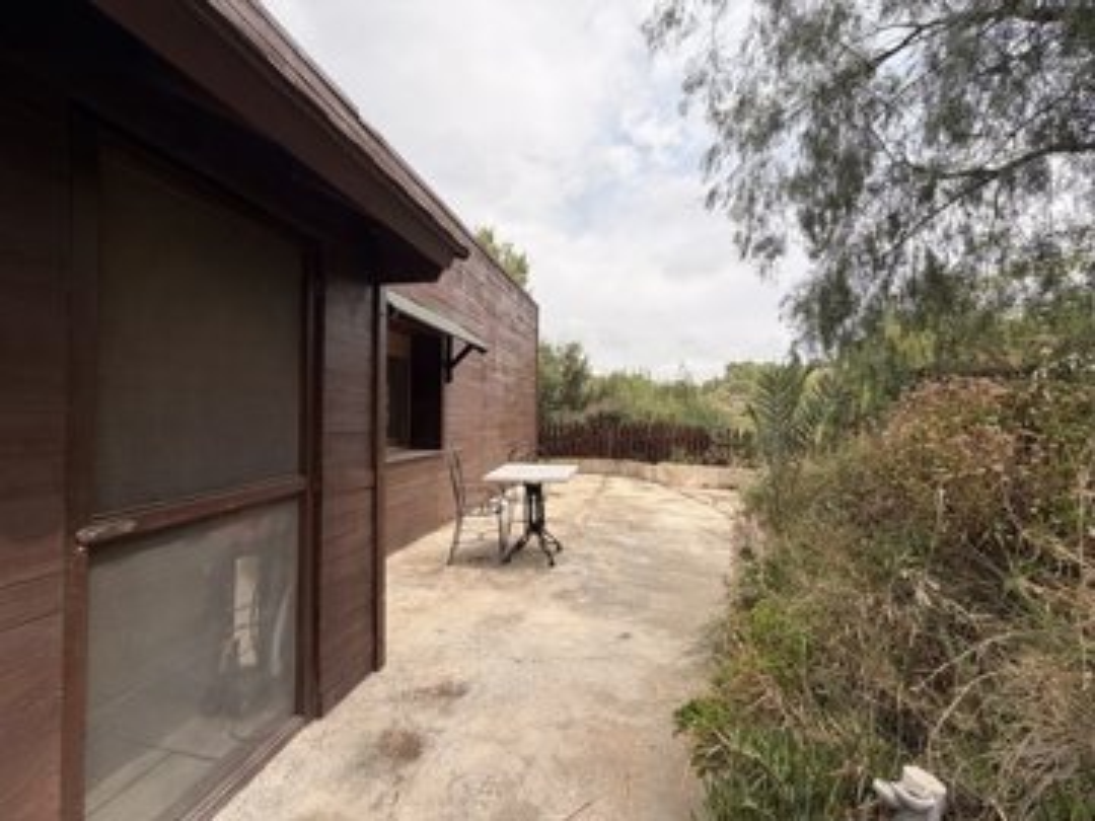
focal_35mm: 14
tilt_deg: +2.4
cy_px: 410
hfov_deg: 102.1
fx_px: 443
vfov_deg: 85.7
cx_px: 548
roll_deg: -0.1
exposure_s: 1/770
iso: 25
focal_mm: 2.22
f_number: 2.2
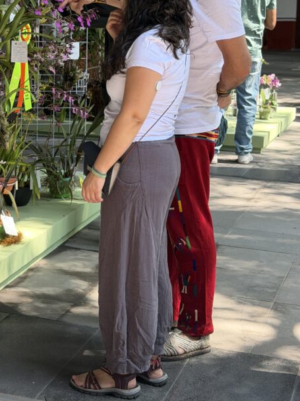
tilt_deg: -5.0
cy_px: 88
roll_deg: -1.2
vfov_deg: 23.8
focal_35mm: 81
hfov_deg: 18.0
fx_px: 936
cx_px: 47
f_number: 1.78
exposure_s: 1/146
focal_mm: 6.76
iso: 100
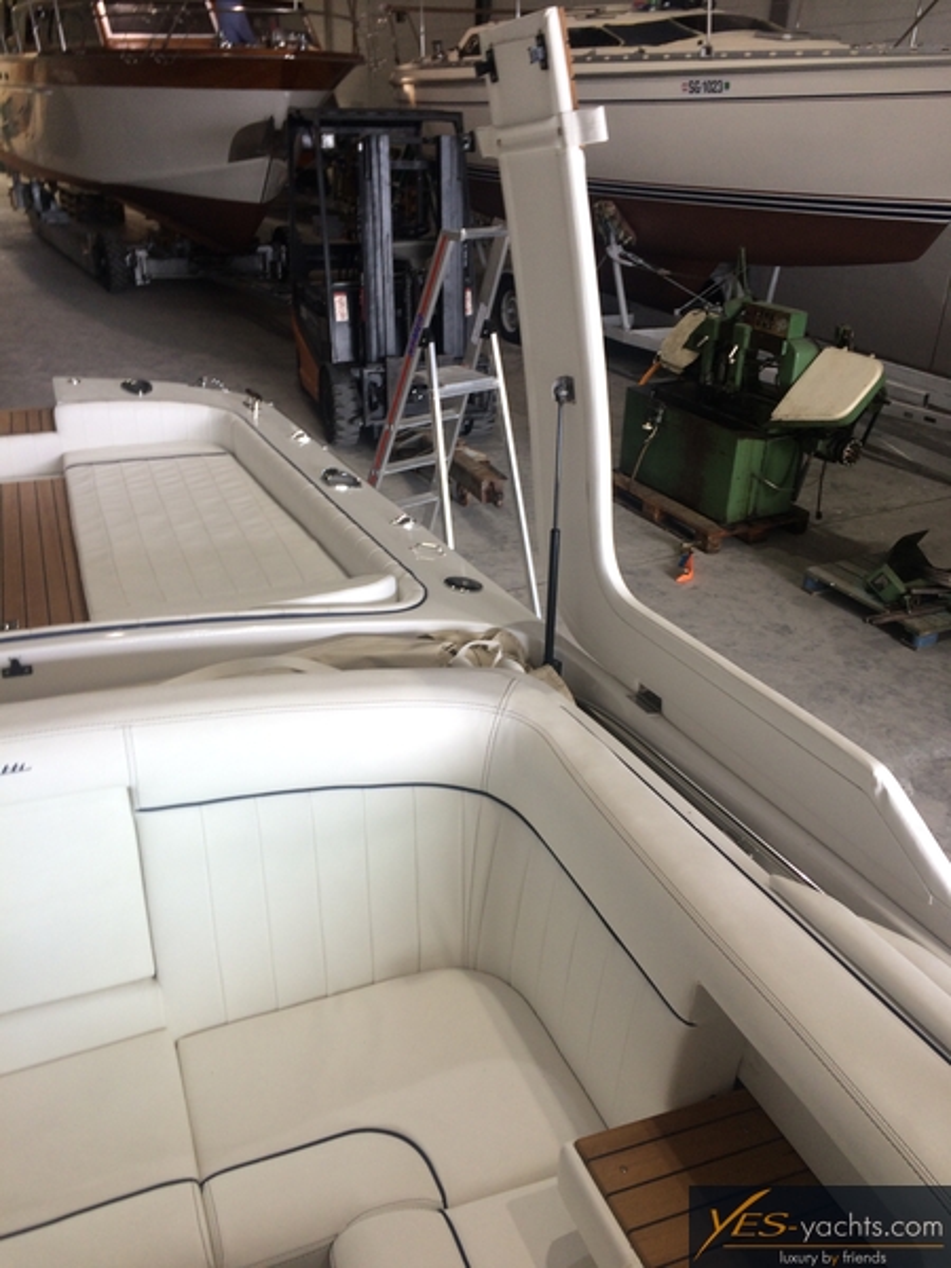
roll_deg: +0.0
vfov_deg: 61.7
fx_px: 1062
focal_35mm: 29
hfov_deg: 48.2
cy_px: 634
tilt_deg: -25.5
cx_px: 476
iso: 50
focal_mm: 4.15
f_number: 2.2
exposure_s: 1/50
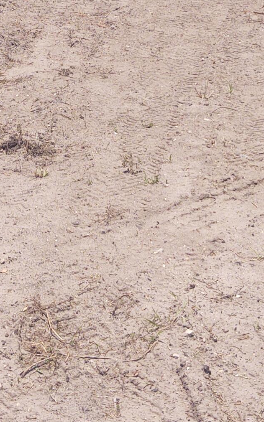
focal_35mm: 85
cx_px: 21
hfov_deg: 15.2
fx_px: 979
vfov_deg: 23.7
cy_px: 41
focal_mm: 4.75
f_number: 1.7
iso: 100
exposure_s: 1/3317
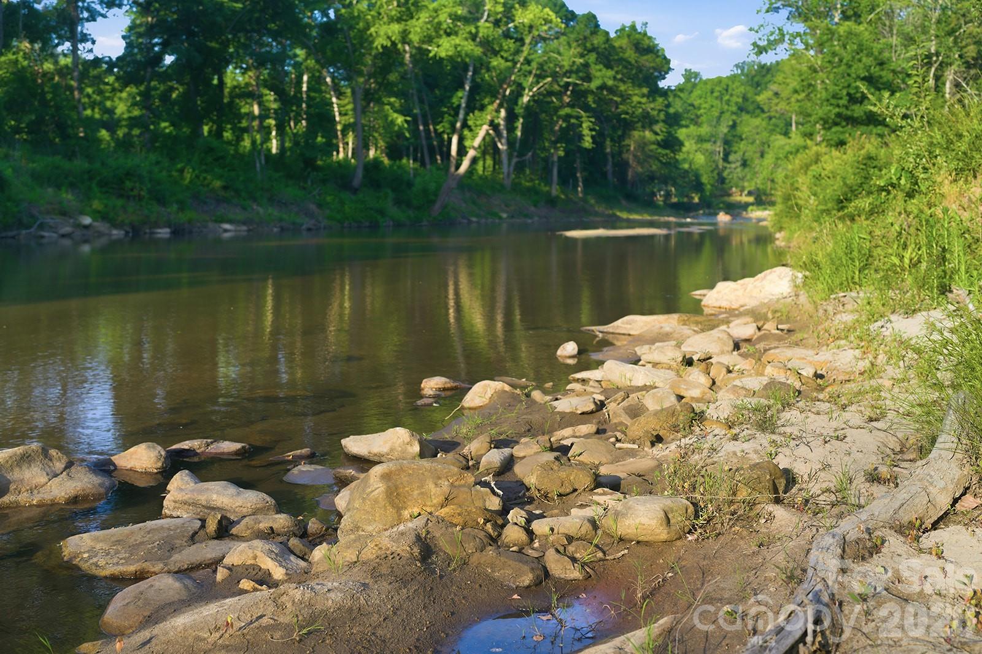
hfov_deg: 54.4
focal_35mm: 35
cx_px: 491
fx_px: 954
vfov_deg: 37.8
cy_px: 327
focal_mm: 35
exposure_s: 1/500
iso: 50
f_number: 2.8
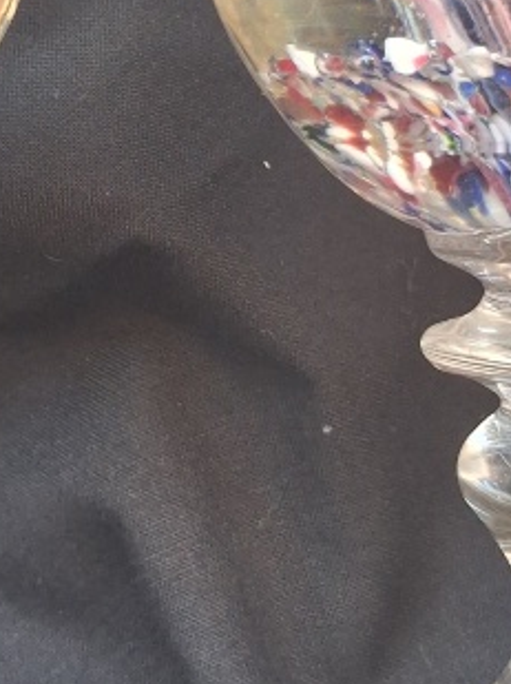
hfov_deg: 14.0
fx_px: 2071
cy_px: 24
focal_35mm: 105
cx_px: 113
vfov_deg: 18.3
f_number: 1.8
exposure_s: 1/100
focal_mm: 4
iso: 200
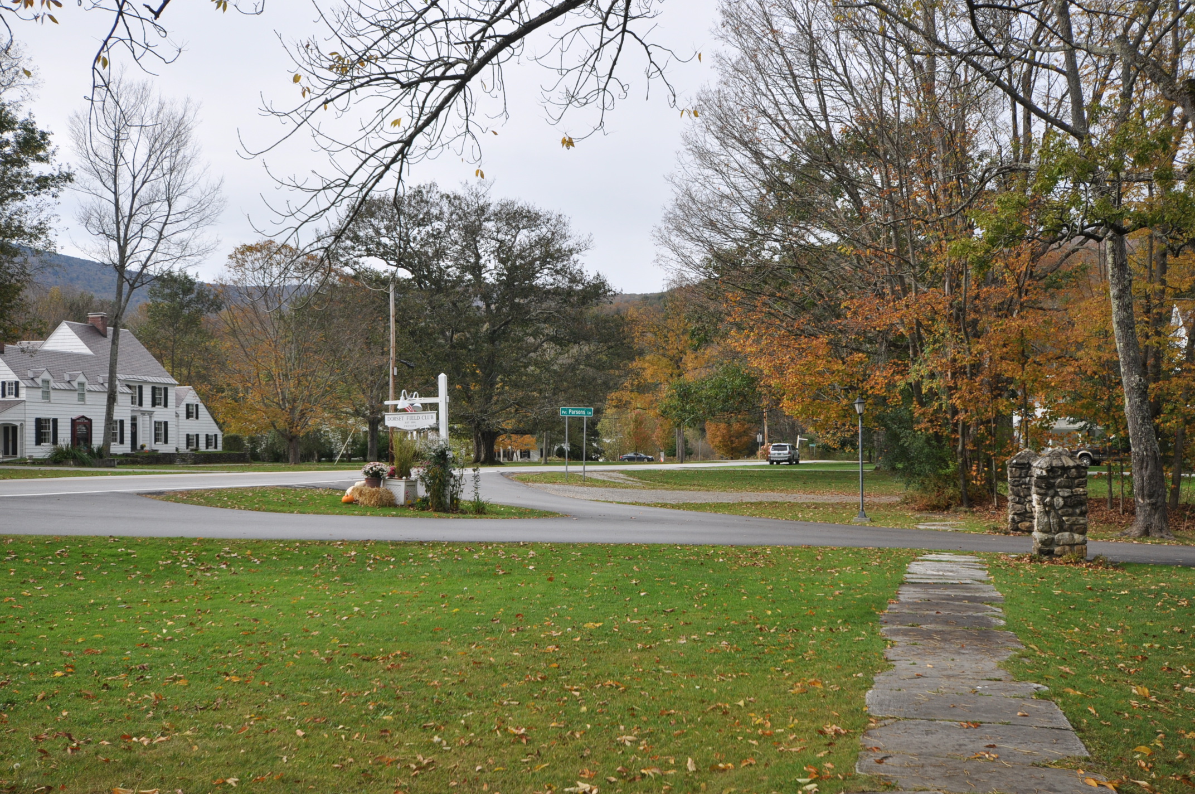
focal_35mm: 36
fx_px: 1194
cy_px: 397
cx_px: 598
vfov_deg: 36.8
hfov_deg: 53.2
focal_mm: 24
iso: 200
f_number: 8
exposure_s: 1/250
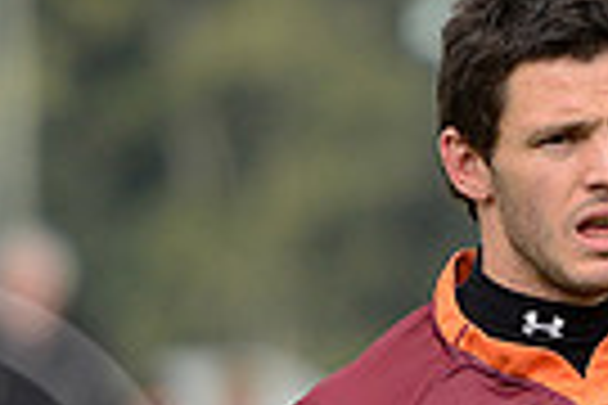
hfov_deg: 2.5
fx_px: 14118
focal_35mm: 836
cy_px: 601
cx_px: 653
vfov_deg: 1.6
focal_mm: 195
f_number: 2.8
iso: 320
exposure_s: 1/1000
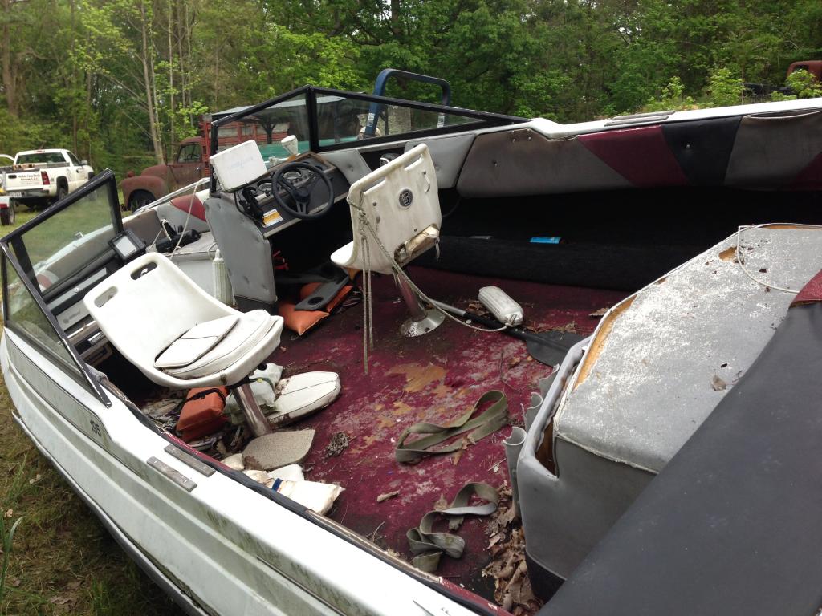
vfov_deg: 42.9
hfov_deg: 55.4
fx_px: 784
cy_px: 308
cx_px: 411
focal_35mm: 33
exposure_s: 1/239
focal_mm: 4.13
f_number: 2.4
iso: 64
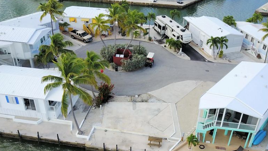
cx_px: 139
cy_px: 93
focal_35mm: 38
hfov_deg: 52.8
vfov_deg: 31.1
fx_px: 270
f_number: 2.2
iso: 100
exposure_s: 1/713
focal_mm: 4.7
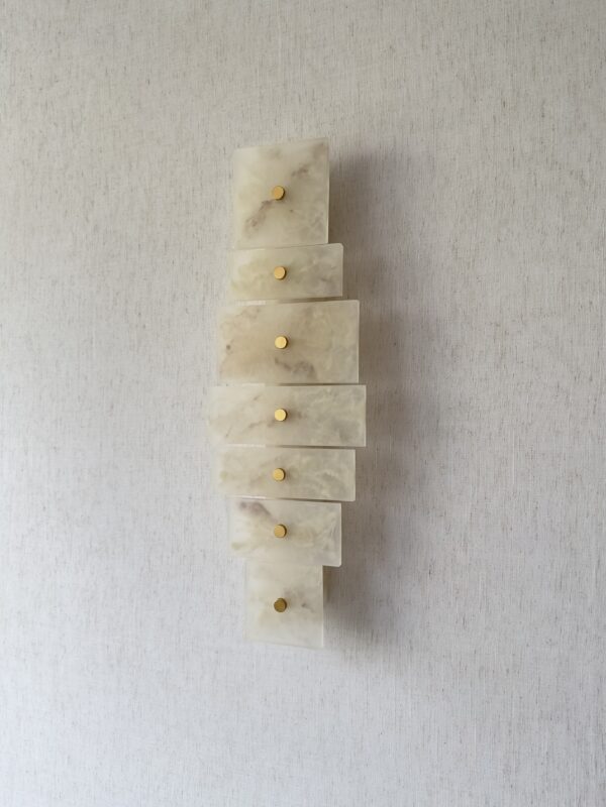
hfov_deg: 56.8
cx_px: 303
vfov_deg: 71.6
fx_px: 560
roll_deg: -0.1
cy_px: 404
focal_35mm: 24
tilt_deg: -0.1
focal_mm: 6.86
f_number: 1.78
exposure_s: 1/252
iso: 80
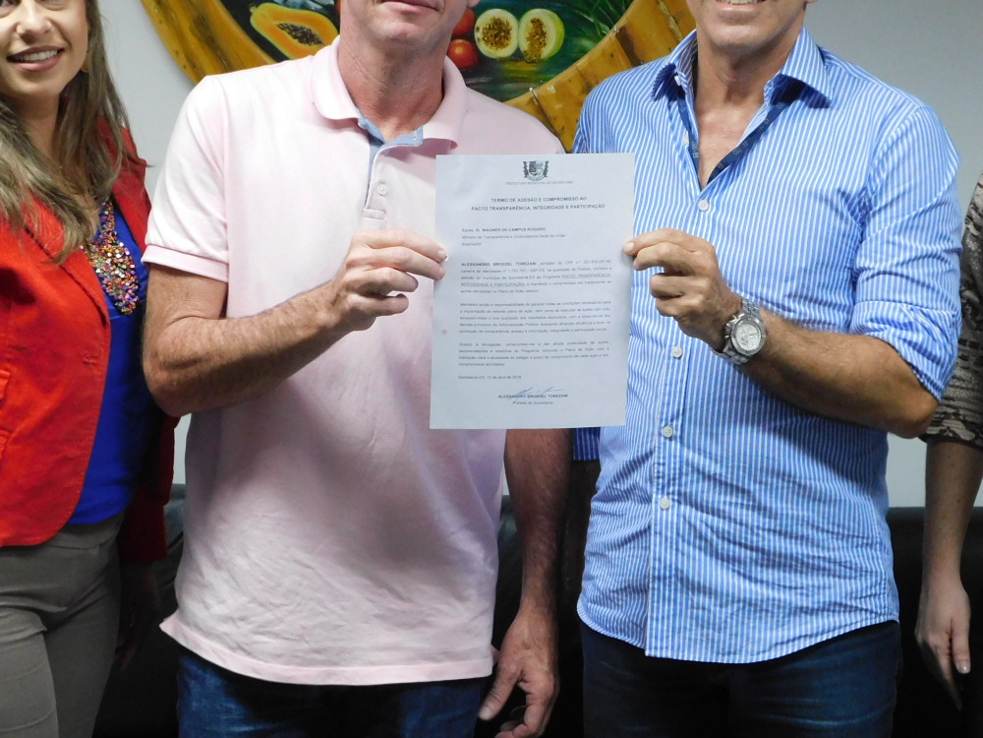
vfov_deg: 20.4
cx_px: 581
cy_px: 237
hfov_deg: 27.0
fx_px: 2045
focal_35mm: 72
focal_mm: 8
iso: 400
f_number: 3.7
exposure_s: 1/30
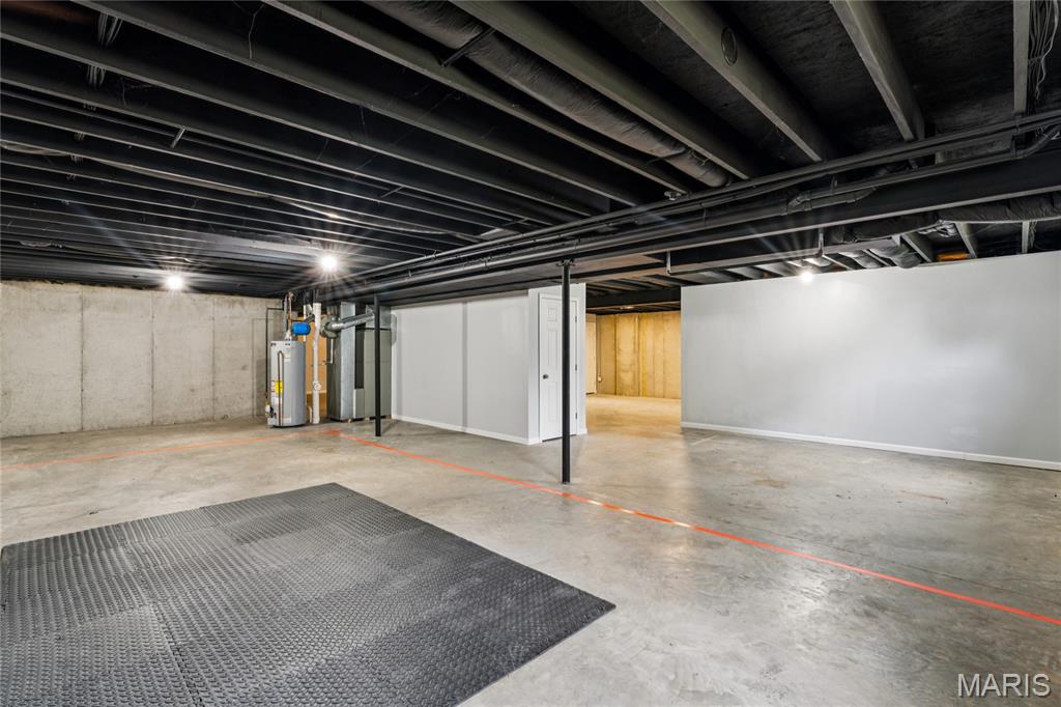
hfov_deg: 94.0
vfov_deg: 71.0
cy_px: 354
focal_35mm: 17
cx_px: 530
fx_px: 495
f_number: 13
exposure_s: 1.3
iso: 200
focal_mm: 16.8
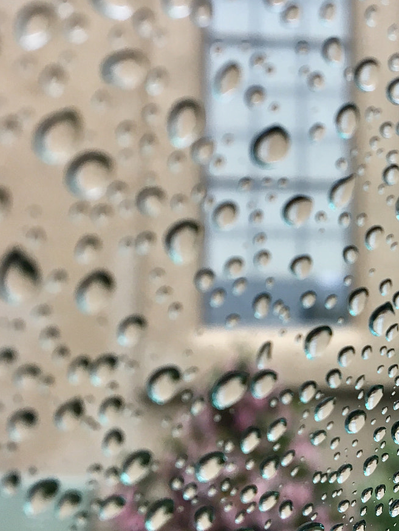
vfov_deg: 36.1
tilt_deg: +8.3
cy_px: 247
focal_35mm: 53
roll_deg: -0.3
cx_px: 355
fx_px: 814
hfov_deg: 26.7
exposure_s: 1/40
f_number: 2.2
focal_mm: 4.15
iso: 25
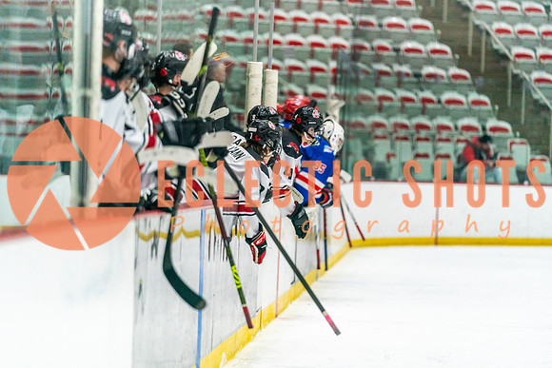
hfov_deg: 10.3
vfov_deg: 6.9
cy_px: 184
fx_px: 3067
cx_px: 276
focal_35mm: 200
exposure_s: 1/1000
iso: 3200
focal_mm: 200
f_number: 2.8
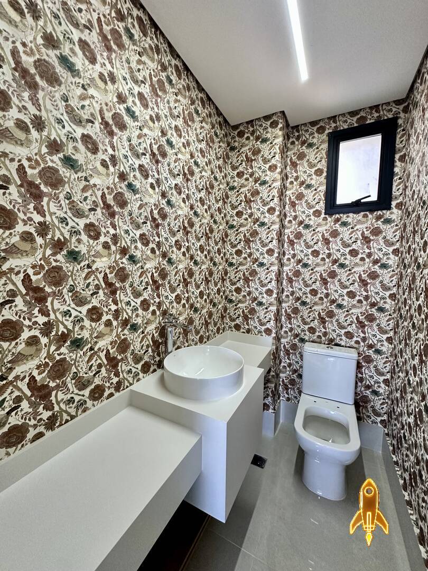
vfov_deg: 102.1
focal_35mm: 14
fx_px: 231
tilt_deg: -3.6
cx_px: 214
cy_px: 286
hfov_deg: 85.7
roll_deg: -1.1
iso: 250
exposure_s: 1/120
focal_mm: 2.22
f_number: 2.2
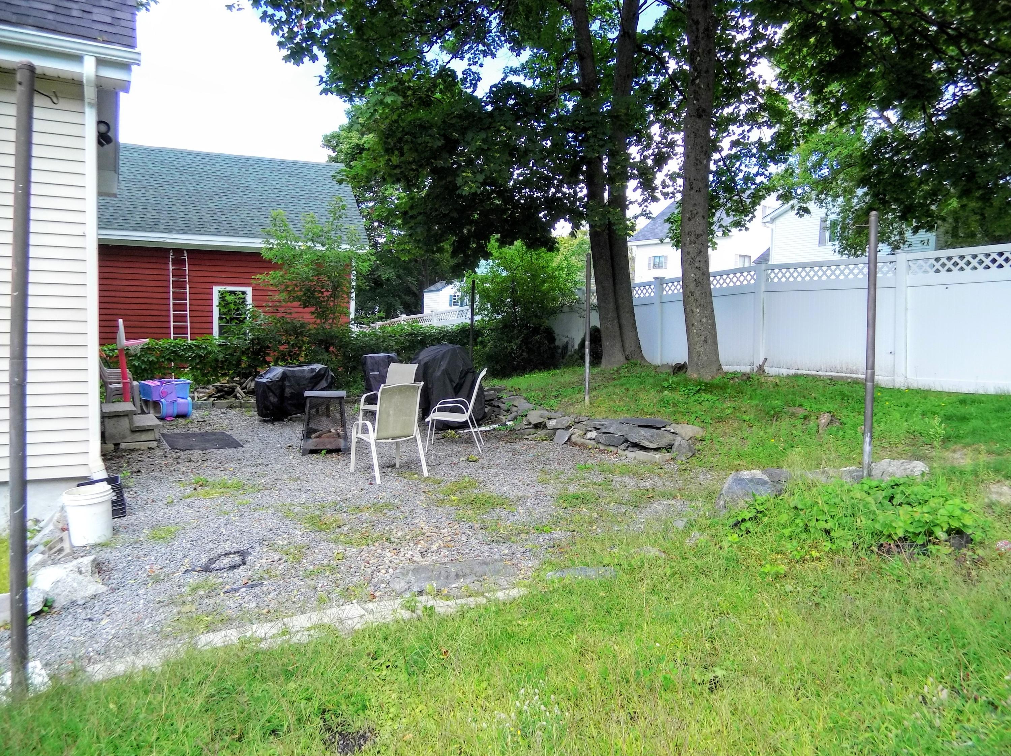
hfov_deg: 69.4
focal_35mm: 25
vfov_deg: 54.8
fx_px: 729
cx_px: 506
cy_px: 378
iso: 100
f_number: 3.5
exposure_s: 1/200
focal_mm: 4.5
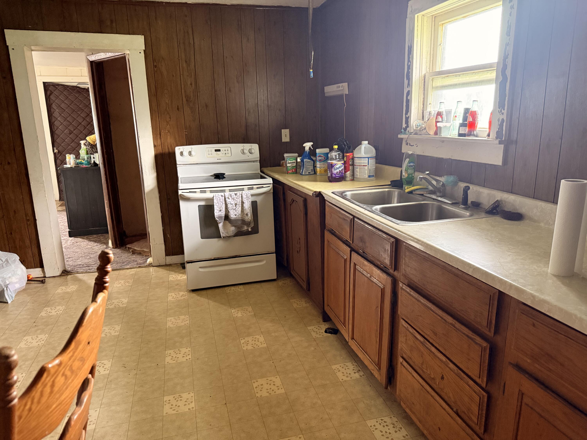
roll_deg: +1.7
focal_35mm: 24
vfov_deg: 56.8
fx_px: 407
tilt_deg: -12.7
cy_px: 220
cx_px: 294
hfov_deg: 71.6
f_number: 1.78
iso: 800
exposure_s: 1/60
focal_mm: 6.76
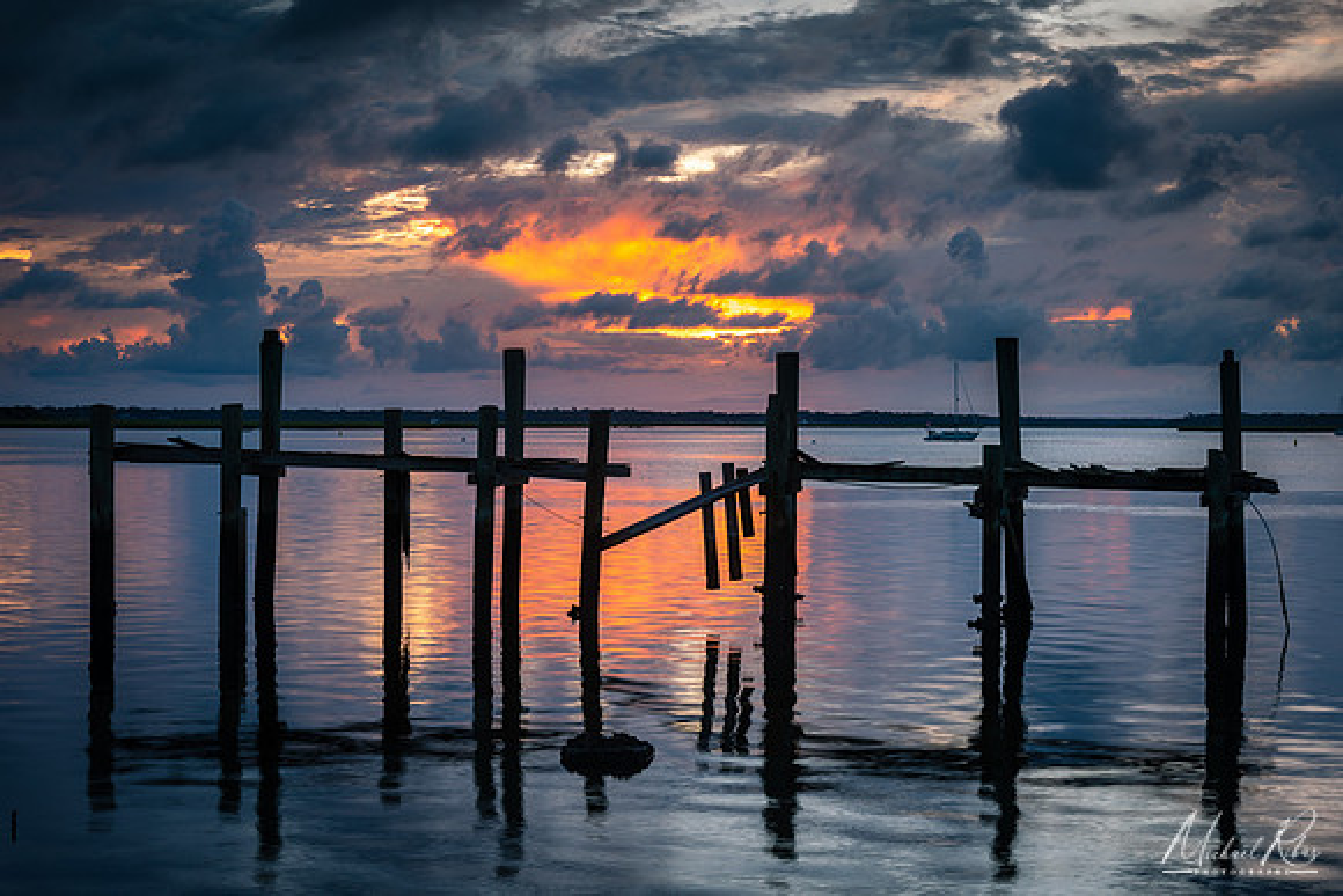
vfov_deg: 21.9
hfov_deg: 32.4
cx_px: 672
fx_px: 2313
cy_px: 448
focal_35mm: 62
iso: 64
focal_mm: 62
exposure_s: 1/3
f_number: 13
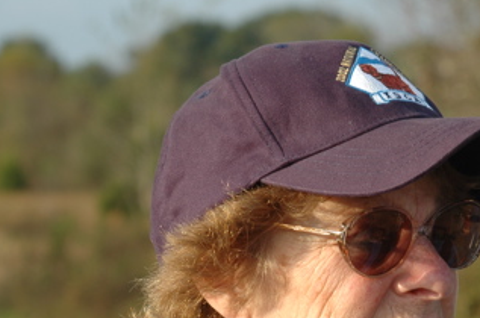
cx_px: 397
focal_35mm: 212
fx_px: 2821
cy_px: 311
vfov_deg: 6.4
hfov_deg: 9.7
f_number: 8
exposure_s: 1/250
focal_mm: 70
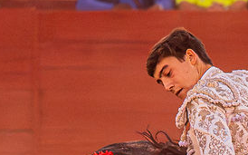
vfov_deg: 1.6
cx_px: 213
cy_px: 203
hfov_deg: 2.5
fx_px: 5635
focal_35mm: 834
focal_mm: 182.6
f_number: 5.6
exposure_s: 1/800
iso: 10000
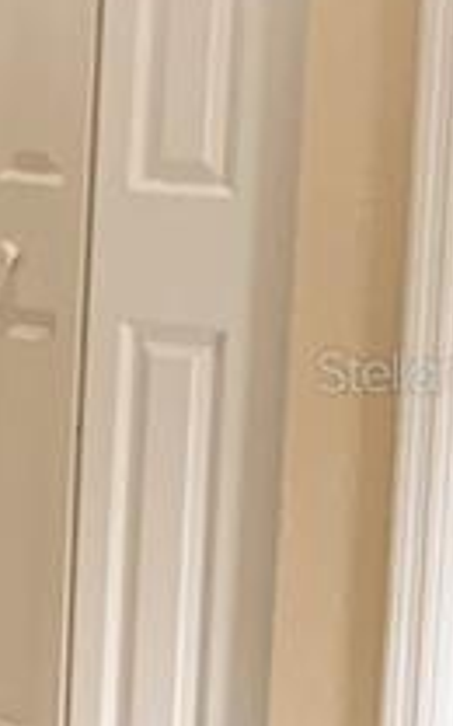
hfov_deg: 7.2
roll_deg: -0.8
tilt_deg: -6.0
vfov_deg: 13.2
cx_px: -1004
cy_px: 370
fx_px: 3141
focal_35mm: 159
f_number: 1.8
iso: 200
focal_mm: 4.25
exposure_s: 1/60
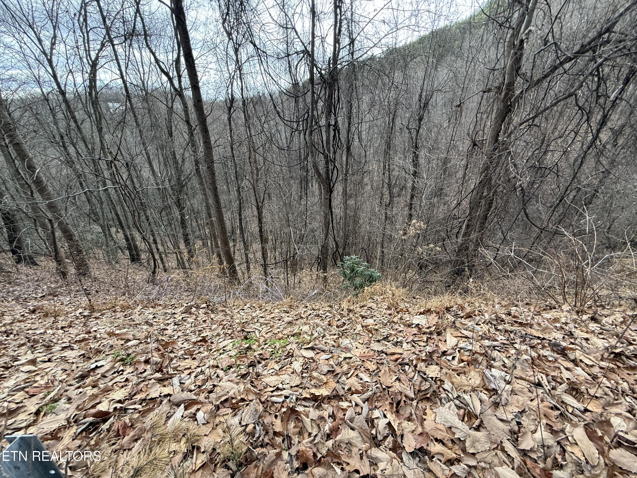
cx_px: 318
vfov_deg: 85.7
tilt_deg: -29.8
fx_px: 258
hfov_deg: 102.1
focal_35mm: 14
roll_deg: +0.0
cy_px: 239
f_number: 2.2
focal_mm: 2.22
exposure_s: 1/99
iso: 125
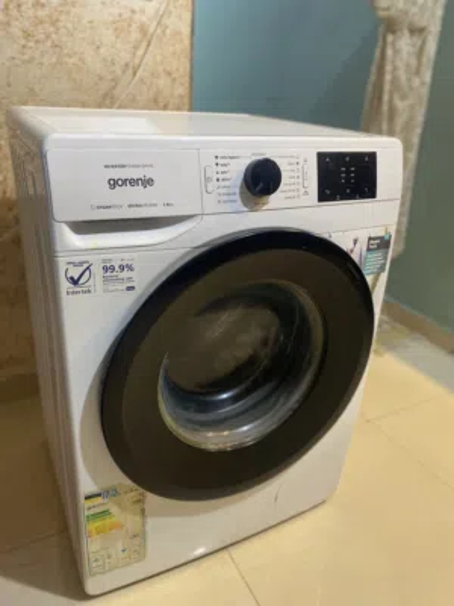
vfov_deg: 67.3
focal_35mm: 26
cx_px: 227
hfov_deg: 53.1
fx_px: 455
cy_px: 303
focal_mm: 4.25
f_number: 1.8
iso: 200
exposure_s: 1/60
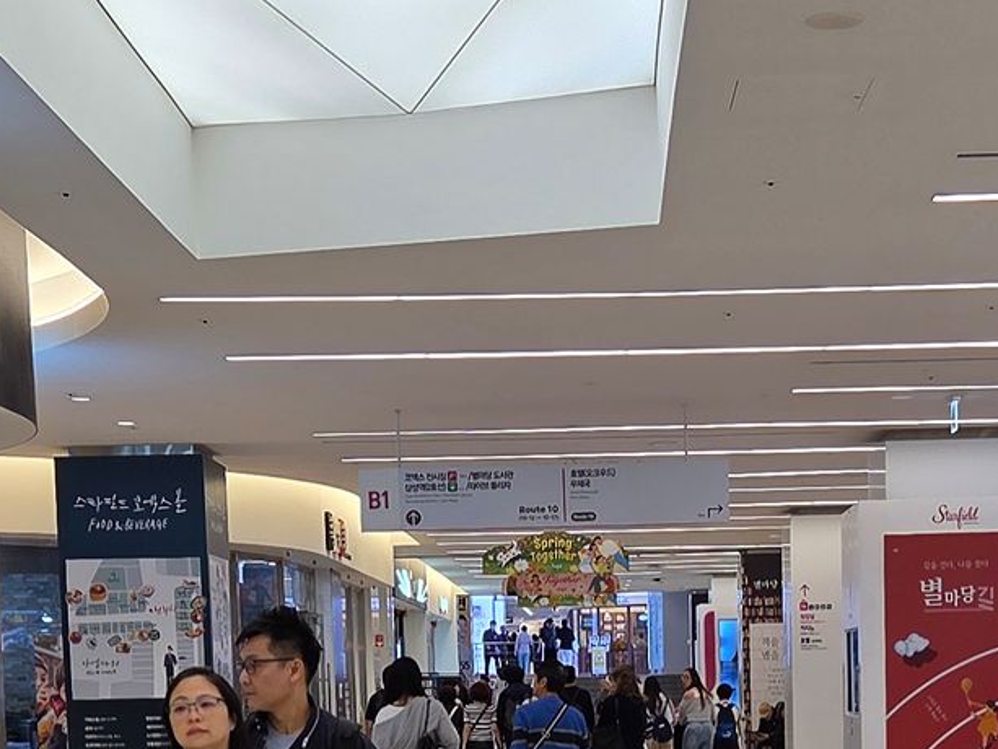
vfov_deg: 18.6
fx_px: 2163
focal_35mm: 75
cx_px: 671
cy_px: 905
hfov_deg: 25.8
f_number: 1.8
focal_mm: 5.4
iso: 80
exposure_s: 1/120
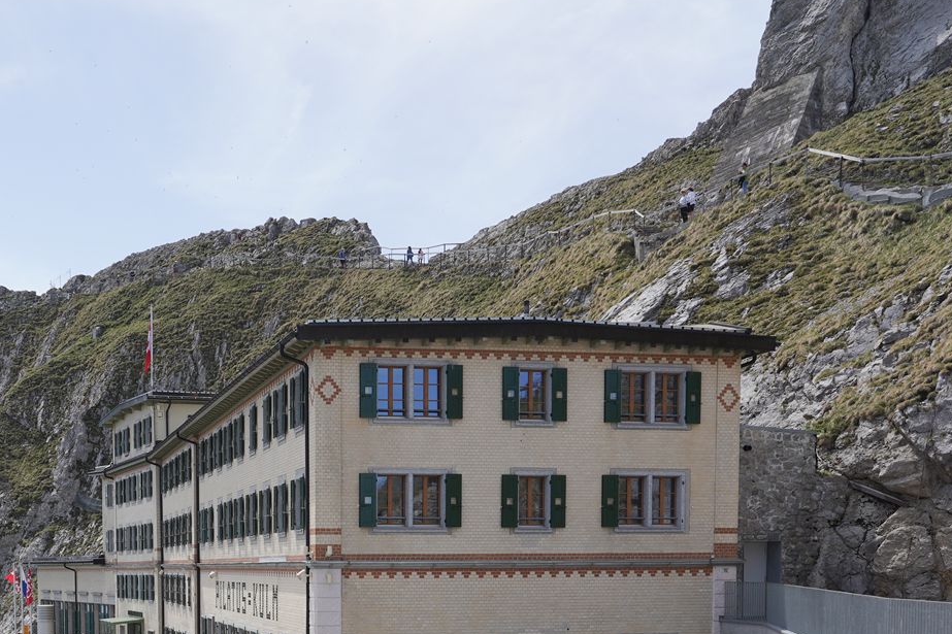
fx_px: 1375
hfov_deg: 37.5
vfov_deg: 24.6
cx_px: 272
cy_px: 658
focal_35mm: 52
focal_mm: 24
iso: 100
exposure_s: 1/100
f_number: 14
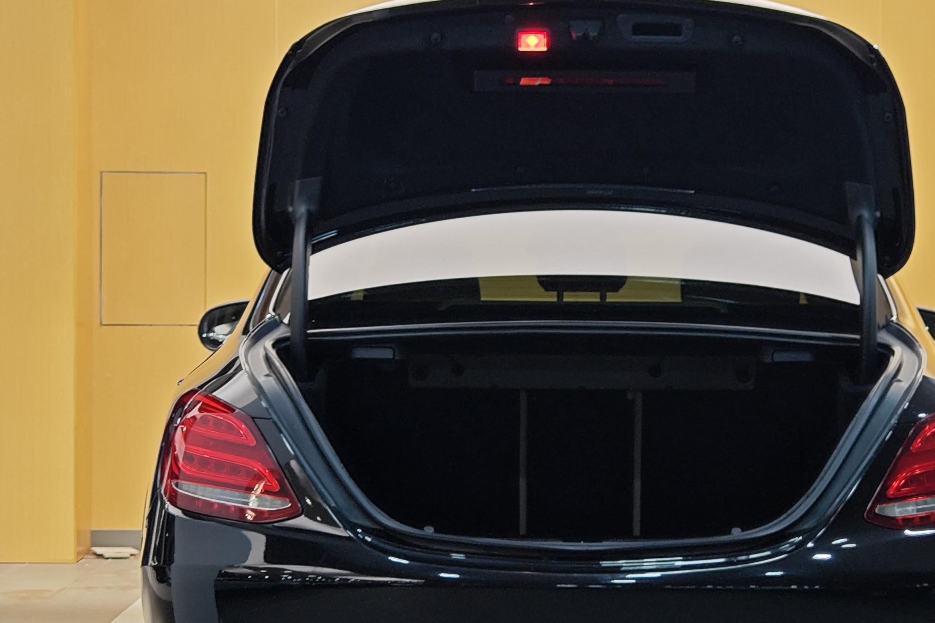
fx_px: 3376
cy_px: 384
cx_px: 572
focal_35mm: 130
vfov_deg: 10.5
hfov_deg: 15.8
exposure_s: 1/100
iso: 160
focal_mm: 9.87
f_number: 1.8
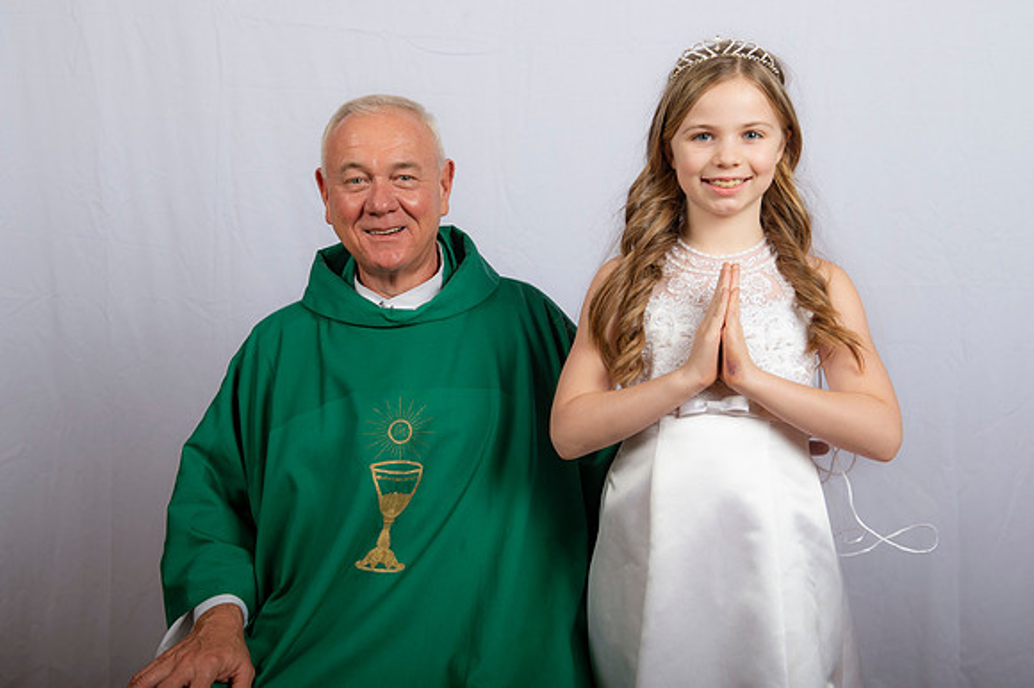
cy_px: 344
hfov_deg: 41.1
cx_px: 517
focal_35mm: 48
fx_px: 1378
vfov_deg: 28.0
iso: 320
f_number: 8
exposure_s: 1/200
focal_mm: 48
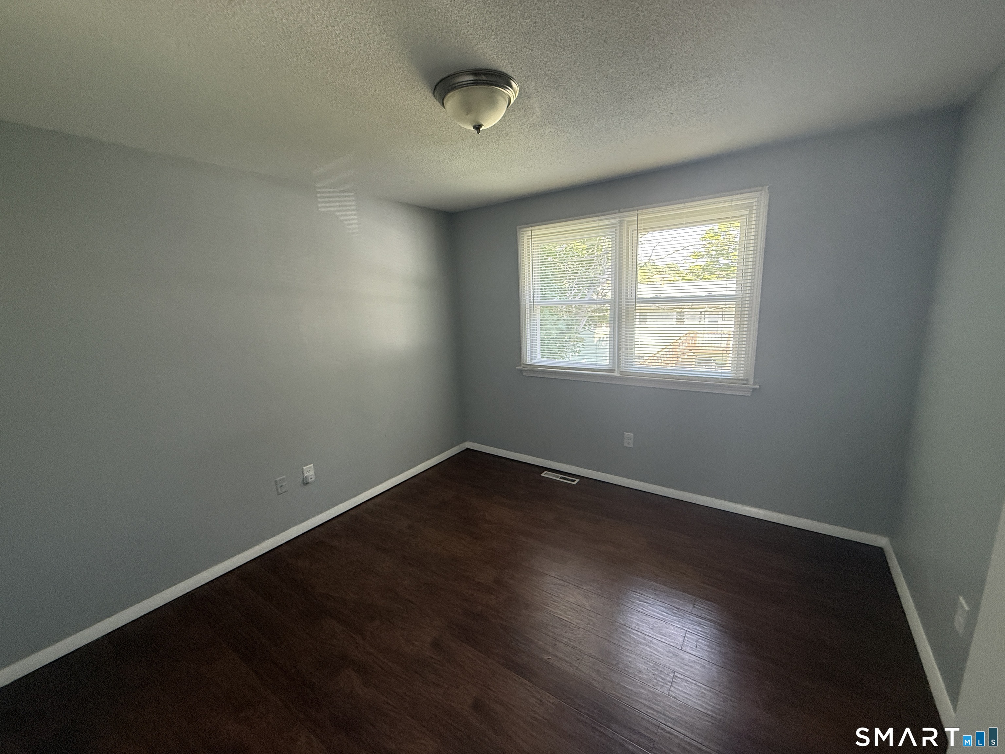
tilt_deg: -9.9
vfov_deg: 85.7
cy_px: 377
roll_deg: +1.9
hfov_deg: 102.1
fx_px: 406
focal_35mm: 14
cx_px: 502
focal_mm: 2.22
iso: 320
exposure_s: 1/99
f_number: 2.2
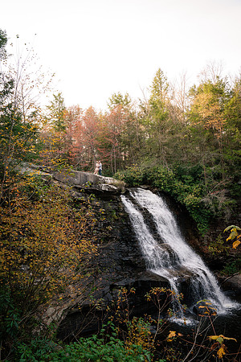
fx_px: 241
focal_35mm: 24
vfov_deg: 73.7
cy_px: 181
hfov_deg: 53.1
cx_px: 120
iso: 1250
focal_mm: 24
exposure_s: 1/200
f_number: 8
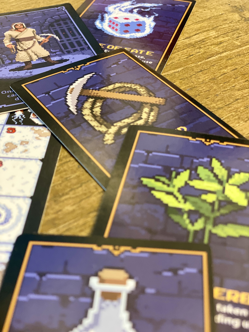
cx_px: 124
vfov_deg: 36.8
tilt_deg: -40.6
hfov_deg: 28.0
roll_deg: -0.4
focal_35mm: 52
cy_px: 166
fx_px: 499
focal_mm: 6
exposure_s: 1/33
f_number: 2
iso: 250
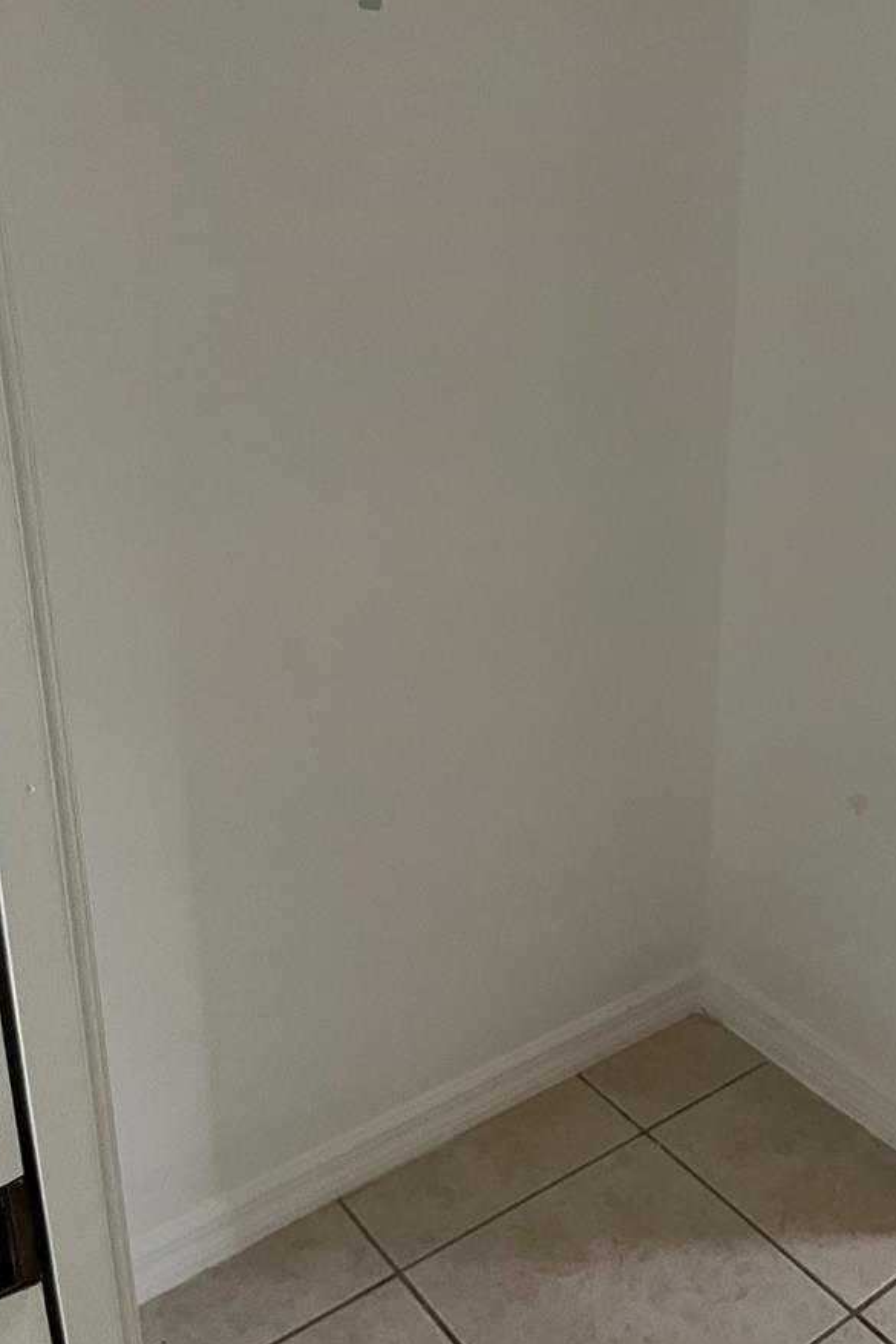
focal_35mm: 37
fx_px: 1381
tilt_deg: -22.7
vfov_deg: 51.7
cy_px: 588
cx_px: 640
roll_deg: -1.9
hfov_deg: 35.4
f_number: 1.6
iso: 320
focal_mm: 5.1
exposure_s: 1/60
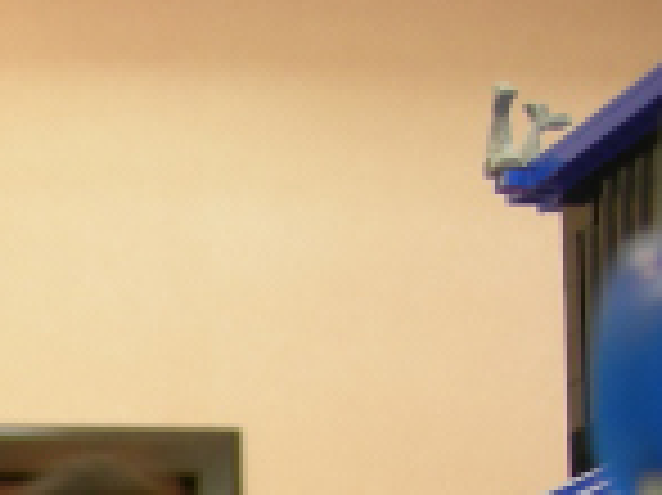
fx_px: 3000
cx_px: -689
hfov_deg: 11.3
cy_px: 1053
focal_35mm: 157
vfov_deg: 8.8
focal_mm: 7.5
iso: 68
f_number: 2.7
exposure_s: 1/4
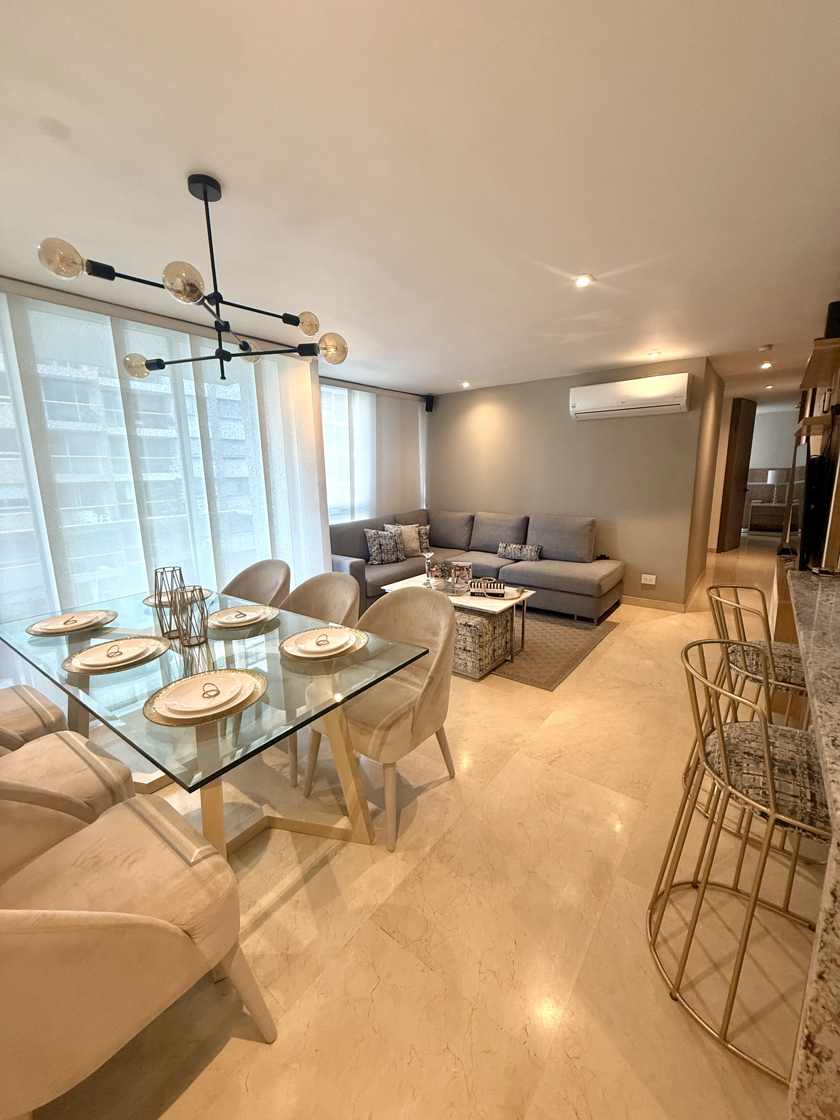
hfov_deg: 85.7
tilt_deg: -10.0
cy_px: 560
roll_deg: +1.1
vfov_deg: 102.1
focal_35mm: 14
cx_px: 420
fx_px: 453
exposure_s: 1/120
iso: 250
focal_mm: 2.22
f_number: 2.2
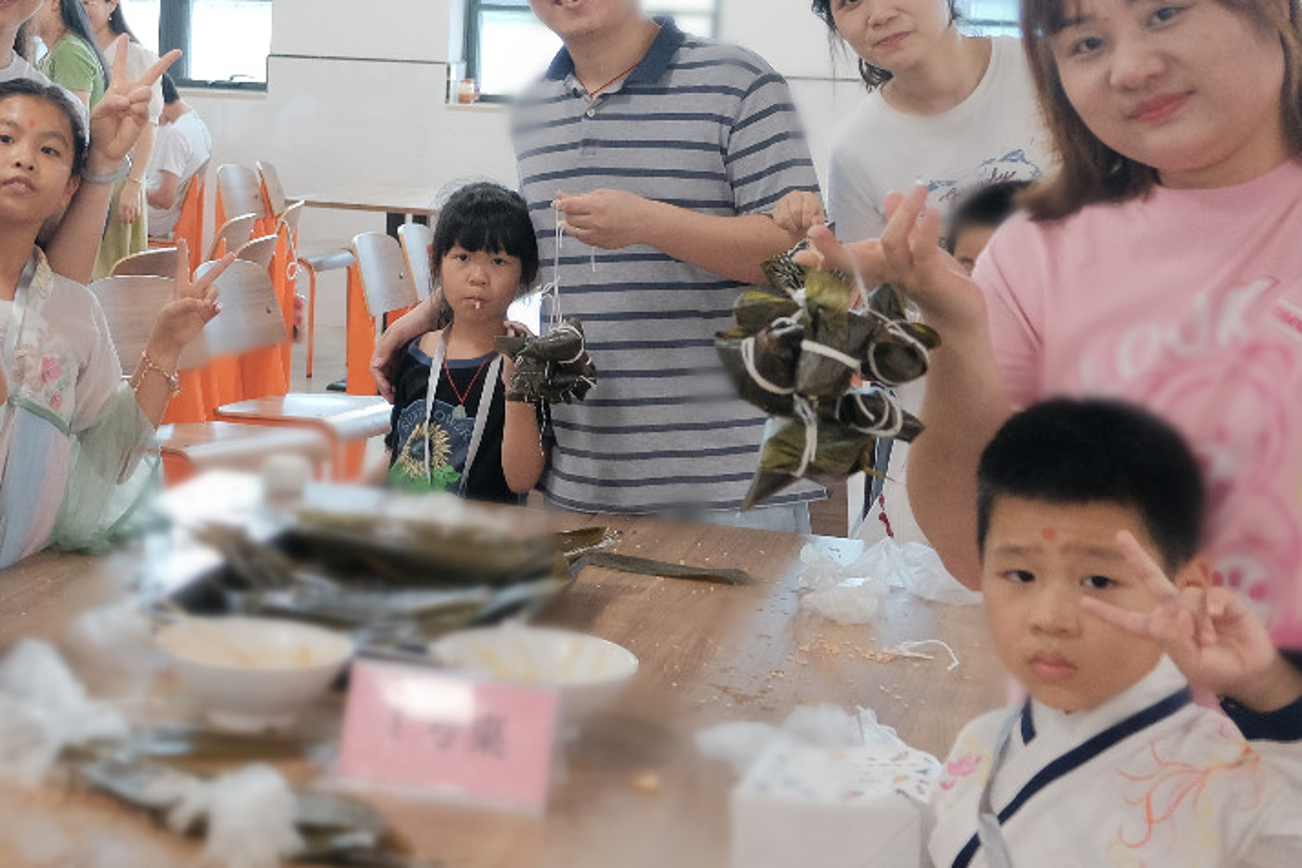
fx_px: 2351
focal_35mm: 65
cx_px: 47
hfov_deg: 29.2
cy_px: 191
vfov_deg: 20.7
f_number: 2.8
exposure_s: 1/100
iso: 1250
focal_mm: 19.6
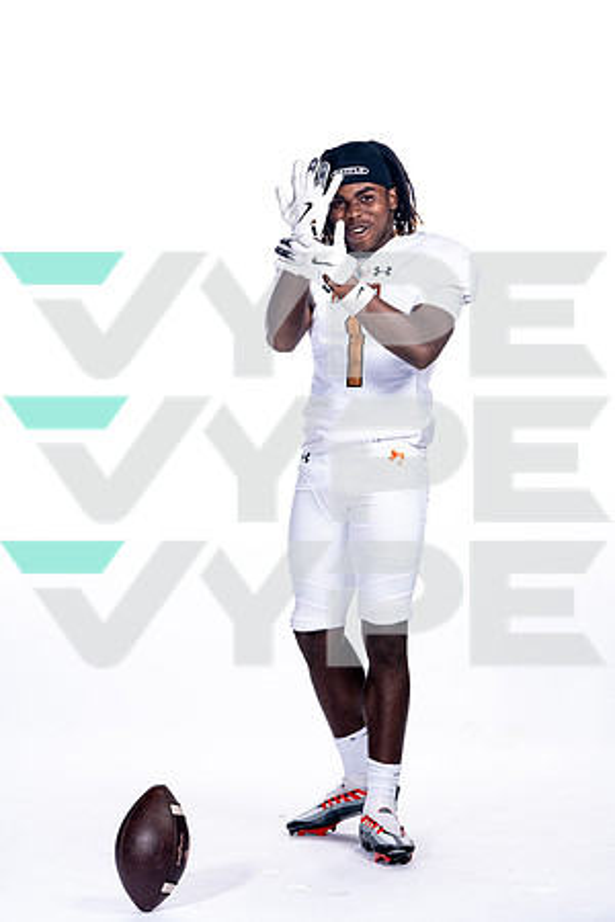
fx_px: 2895
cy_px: 461
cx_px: 308
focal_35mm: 113
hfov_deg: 12.1
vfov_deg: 18.1
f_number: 5.6
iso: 400
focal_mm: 113
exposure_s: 1/250
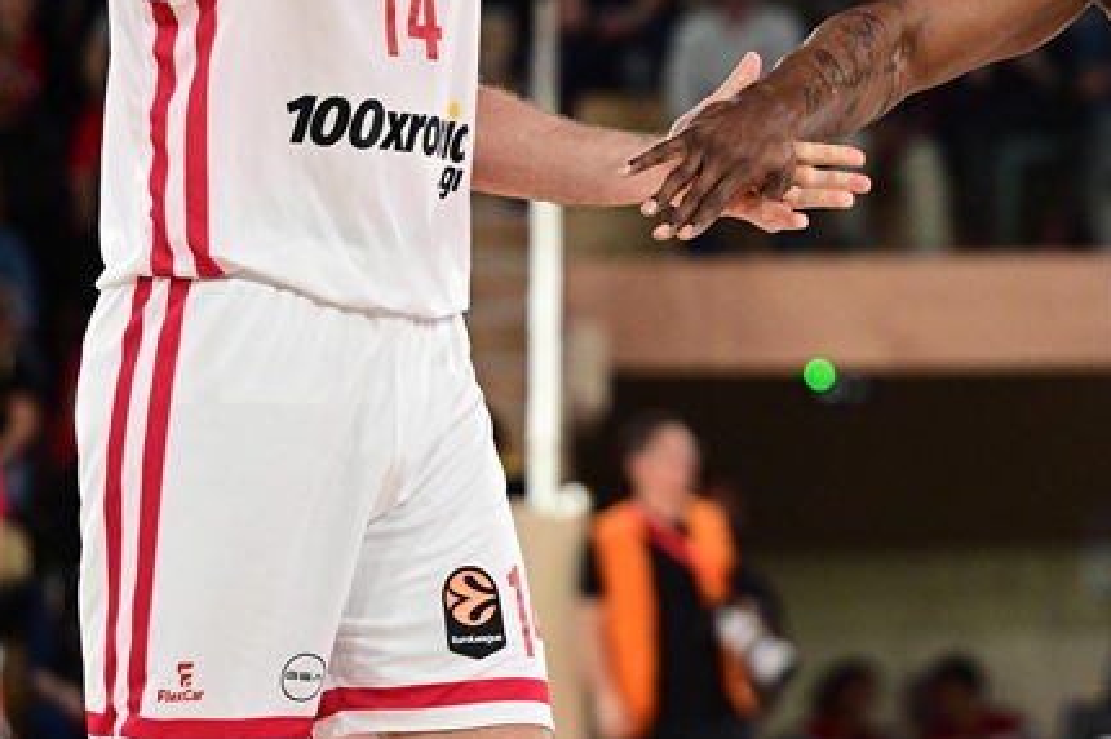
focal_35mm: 285
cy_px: 89
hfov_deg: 7.2
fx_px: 8788
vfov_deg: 4.8
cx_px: 1015
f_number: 2.8
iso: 1250
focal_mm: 125
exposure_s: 1/1250
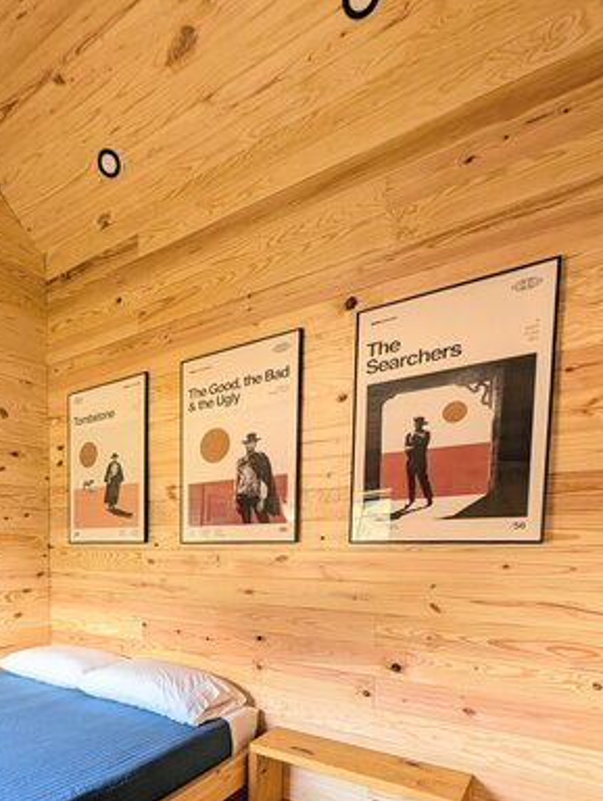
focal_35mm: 20
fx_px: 463
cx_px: 121
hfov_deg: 60.8
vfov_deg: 76.7
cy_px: 584
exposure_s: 1/56.9
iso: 120
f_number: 1.7
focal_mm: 2.02
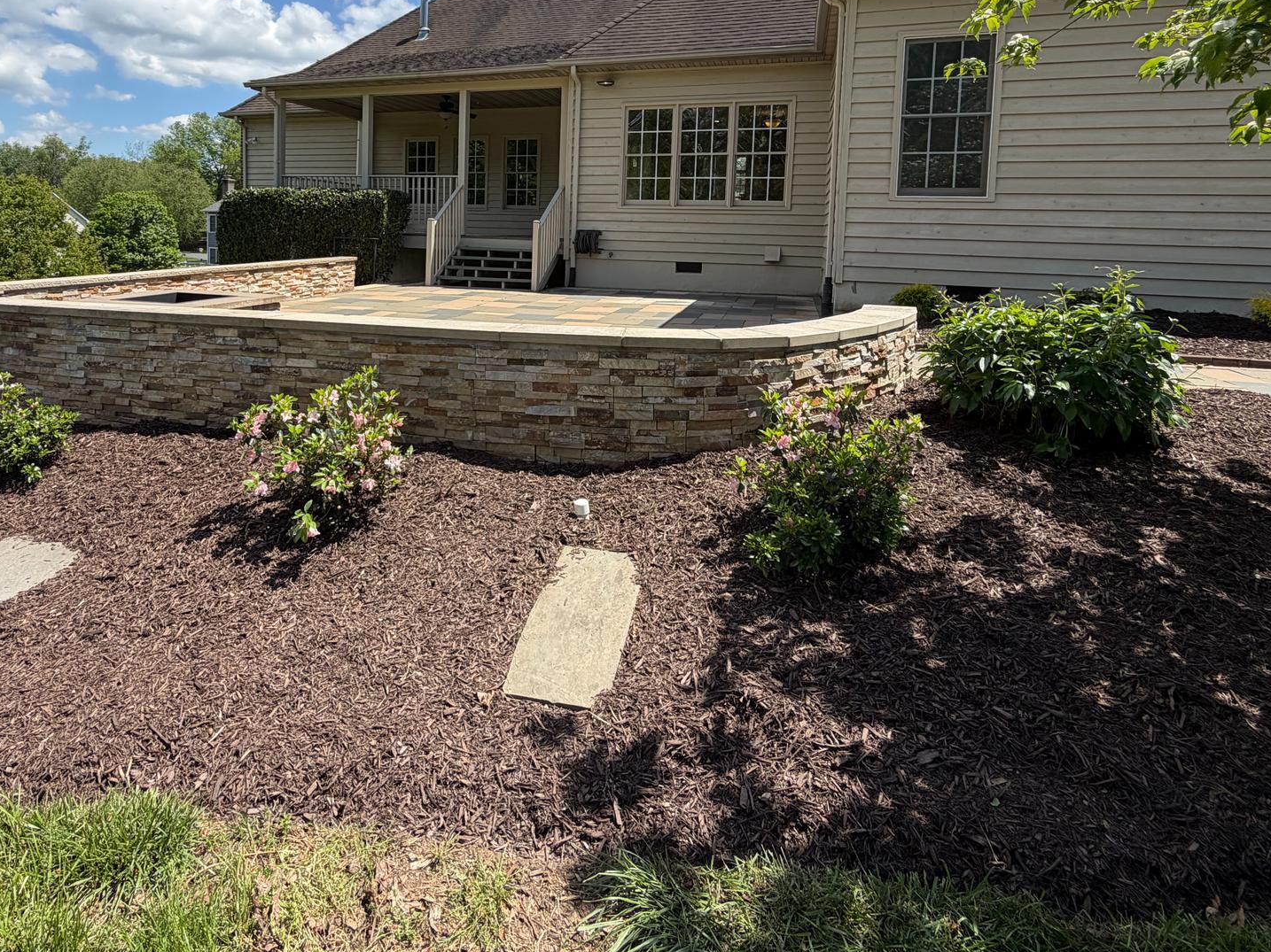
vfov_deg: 63.2
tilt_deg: -2.8
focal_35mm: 20
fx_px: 734
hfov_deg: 81.0
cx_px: 521
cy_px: 274
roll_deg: -1.0
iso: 25
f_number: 2.2
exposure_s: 1/770
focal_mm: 2.22
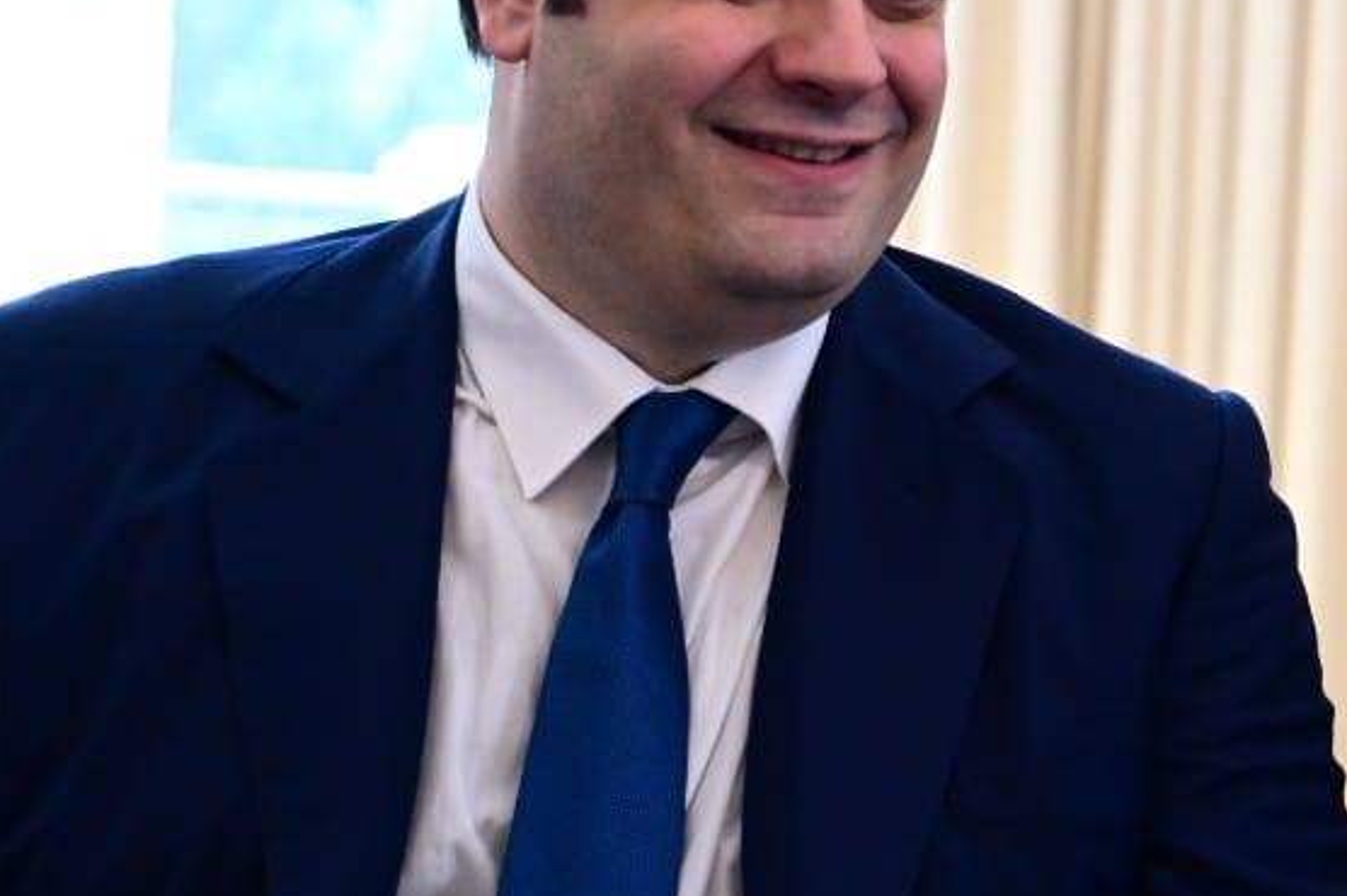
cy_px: 455
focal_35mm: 135
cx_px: 1226
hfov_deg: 15.0
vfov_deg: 10.1
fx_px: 5048
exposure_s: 1/400
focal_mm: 50
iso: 1000
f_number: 2.8
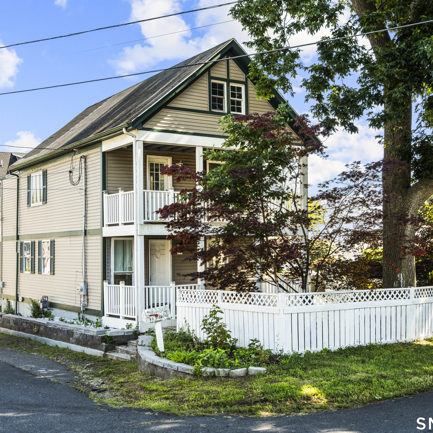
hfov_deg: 37.5
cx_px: 186
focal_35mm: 45
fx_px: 637
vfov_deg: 37.6
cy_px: 216
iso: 200
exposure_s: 1/20
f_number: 9
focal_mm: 35
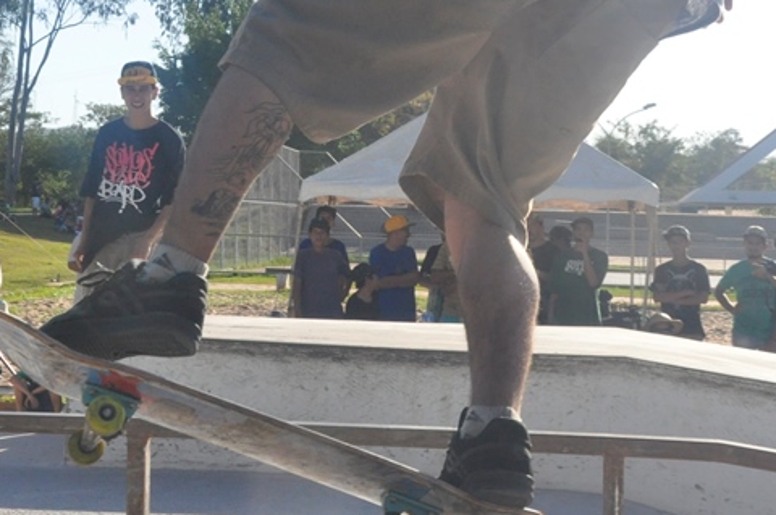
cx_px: 186
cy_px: 126
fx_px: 2024
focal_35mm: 94
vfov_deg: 14.5
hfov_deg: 21.5
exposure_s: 1/800
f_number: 14
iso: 1250
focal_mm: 32
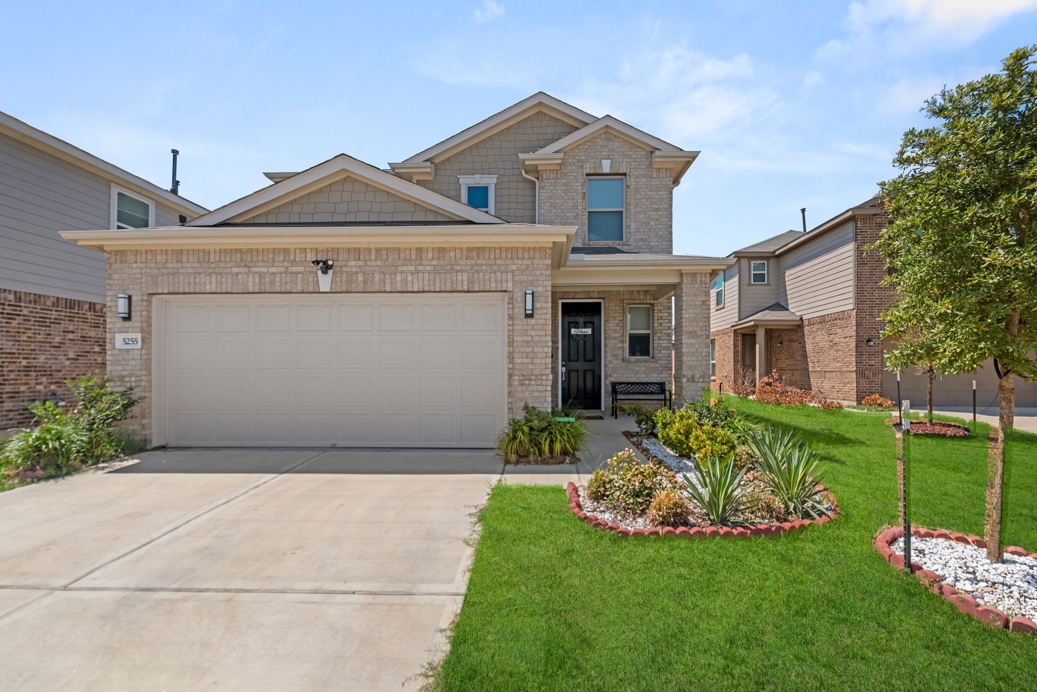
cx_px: 518
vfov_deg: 77.3
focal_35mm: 15
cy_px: 346
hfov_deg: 100.4
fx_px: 432
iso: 200
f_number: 9
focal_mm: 15
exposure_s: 1/250
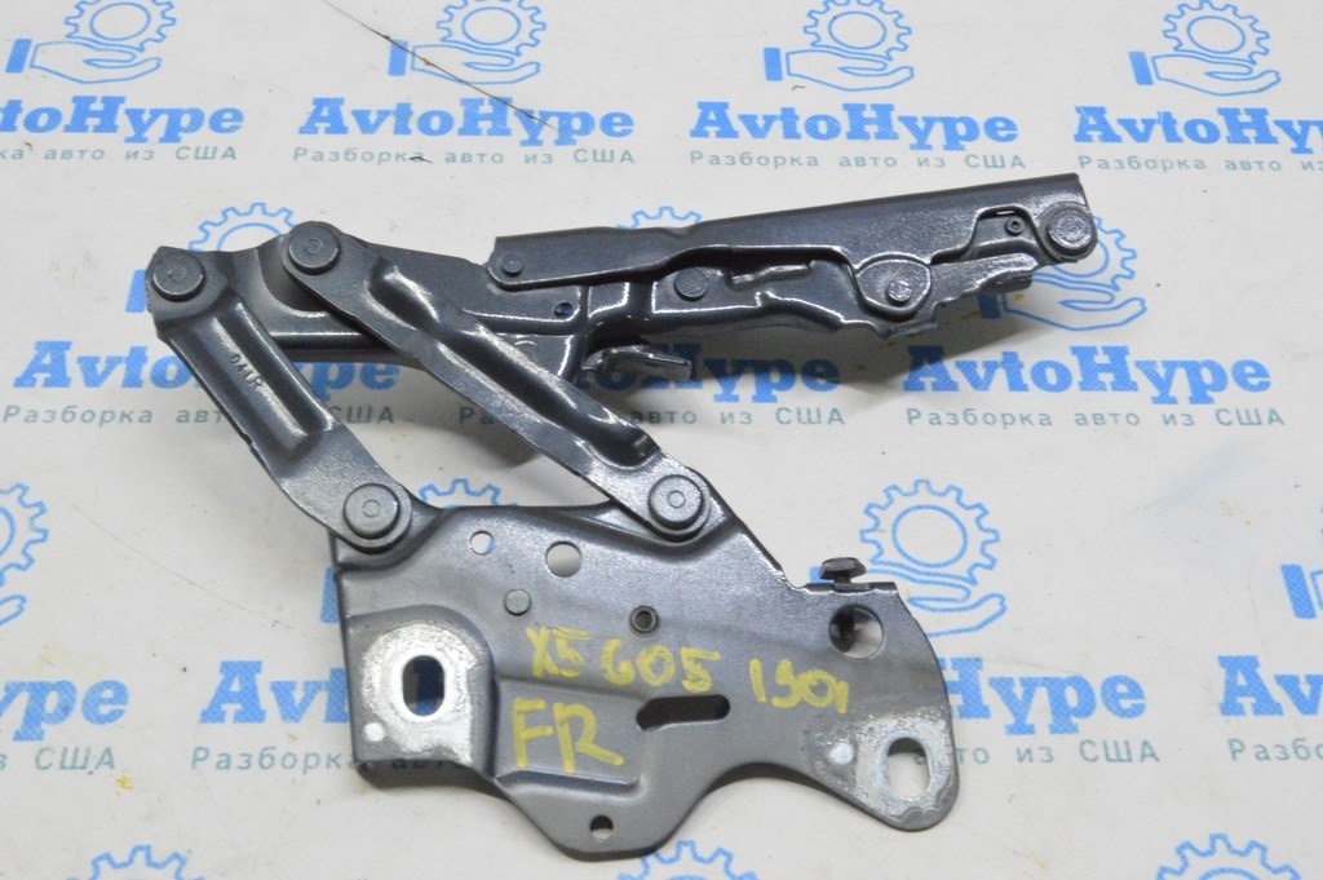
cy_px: 440
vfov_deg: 29.8
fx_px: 1652
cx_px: 662
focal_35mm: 45
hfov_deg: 43.6
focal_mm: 30
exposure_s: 1/20
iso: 6400
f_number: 20
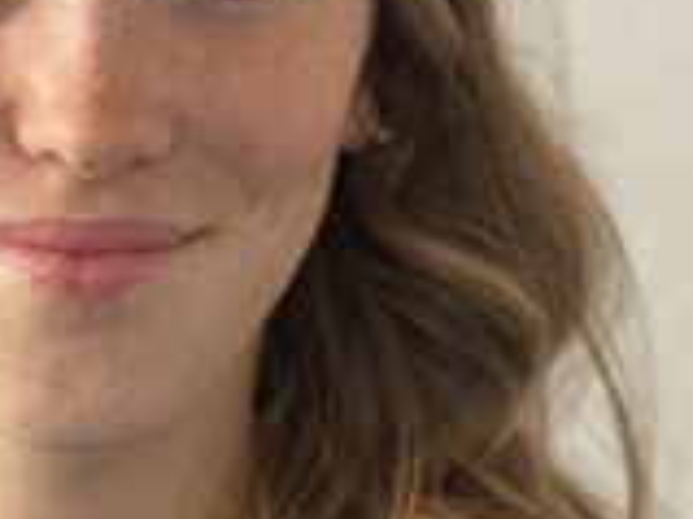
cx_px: 170
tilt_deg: -1.5
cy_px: 126
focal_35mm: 178
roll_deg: -0.2
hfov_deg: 11.1
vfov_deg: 8.3
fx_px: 3561
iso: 200
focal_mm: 6
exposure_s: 1/100
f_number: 2
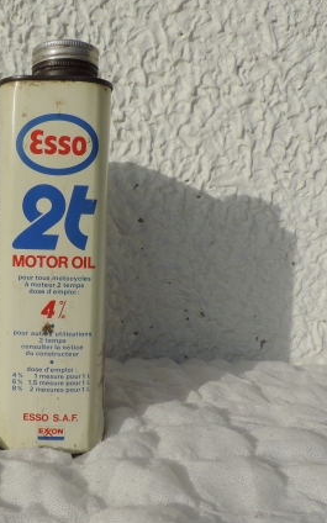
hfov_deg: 33.8
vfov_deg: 54.0
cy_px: 270
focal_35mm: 36
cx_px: 46
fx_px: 513
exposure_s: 1/1600
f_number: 3.7
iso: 80
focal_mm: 4.3
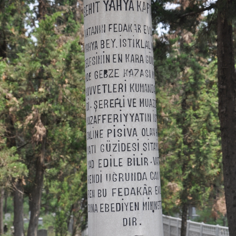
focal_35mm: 93
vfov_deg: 18.7
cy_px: 147
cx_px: 119
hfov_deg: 18.7
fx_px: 717
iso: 200
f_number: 8
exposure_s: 1/200
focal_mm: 48
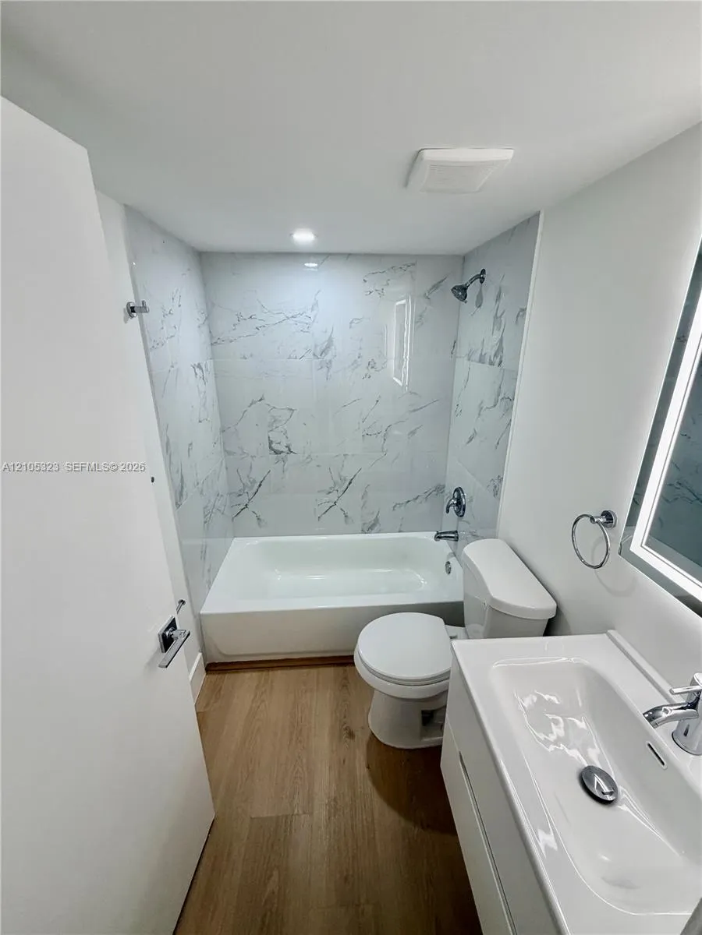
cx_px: 351
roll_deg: +0.5
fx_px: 379
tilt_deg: -19.1
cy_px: 468
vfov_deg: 102.1
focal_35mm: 14
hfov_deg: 85.7
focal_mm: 2.22
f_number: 2.2
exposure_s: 1/121
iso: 160
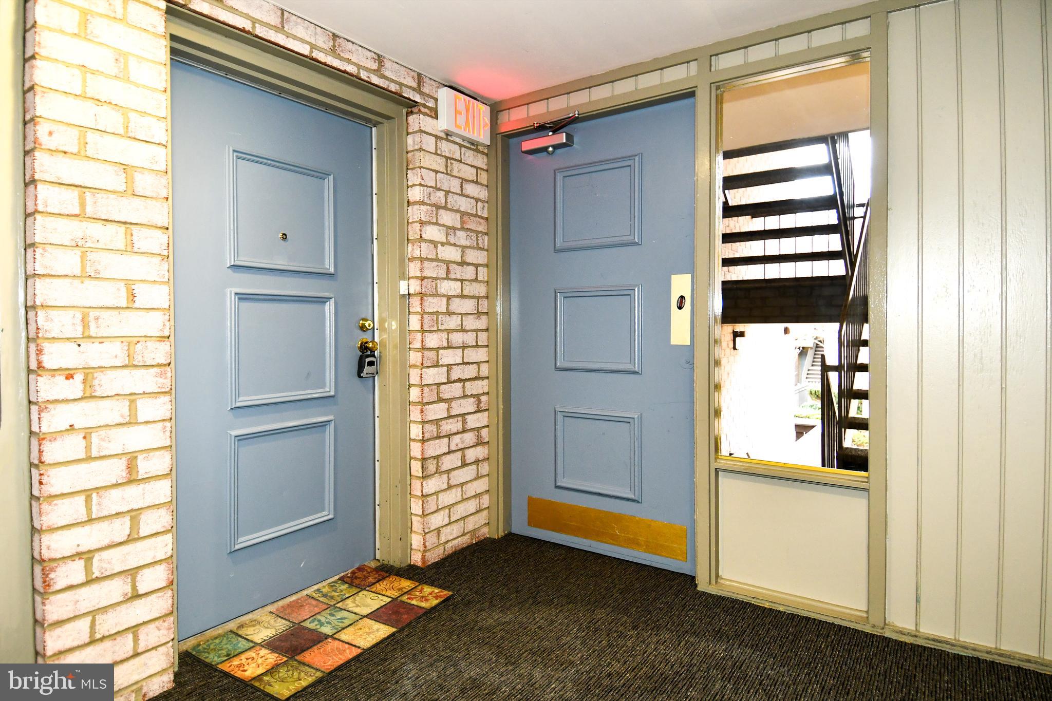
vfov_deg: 67.4
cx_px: 526
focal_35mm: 18
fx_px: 526
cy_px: 350
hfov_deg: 90.0
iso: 640
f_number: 4
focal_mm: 12
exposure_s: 1/60
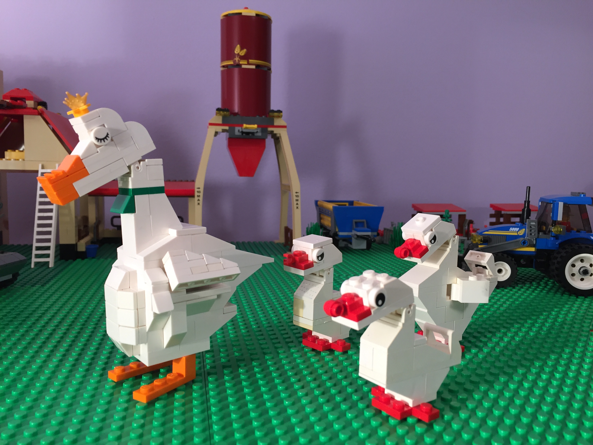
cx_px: 296
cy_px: 222
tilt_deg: -5.3
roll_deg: +0.7
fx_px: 497
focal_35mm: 29
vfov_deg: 48.2
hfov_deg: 61.7
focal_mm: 4.15
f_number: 2.2
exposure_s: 1/33
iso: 80
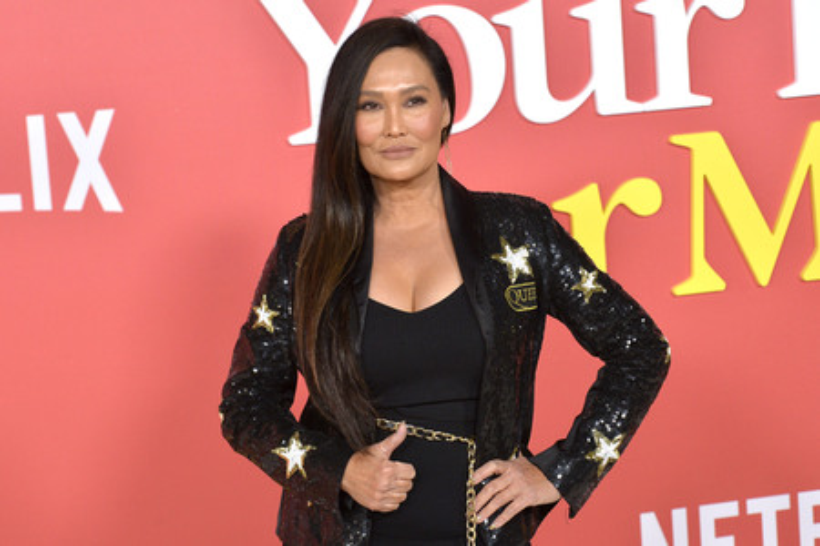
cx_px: 410
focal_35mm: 100
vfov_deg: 13.7
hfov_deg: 20.4
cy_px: 273
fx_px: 2278
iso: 2000
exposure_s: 1/320
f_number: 6.3
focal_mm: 100
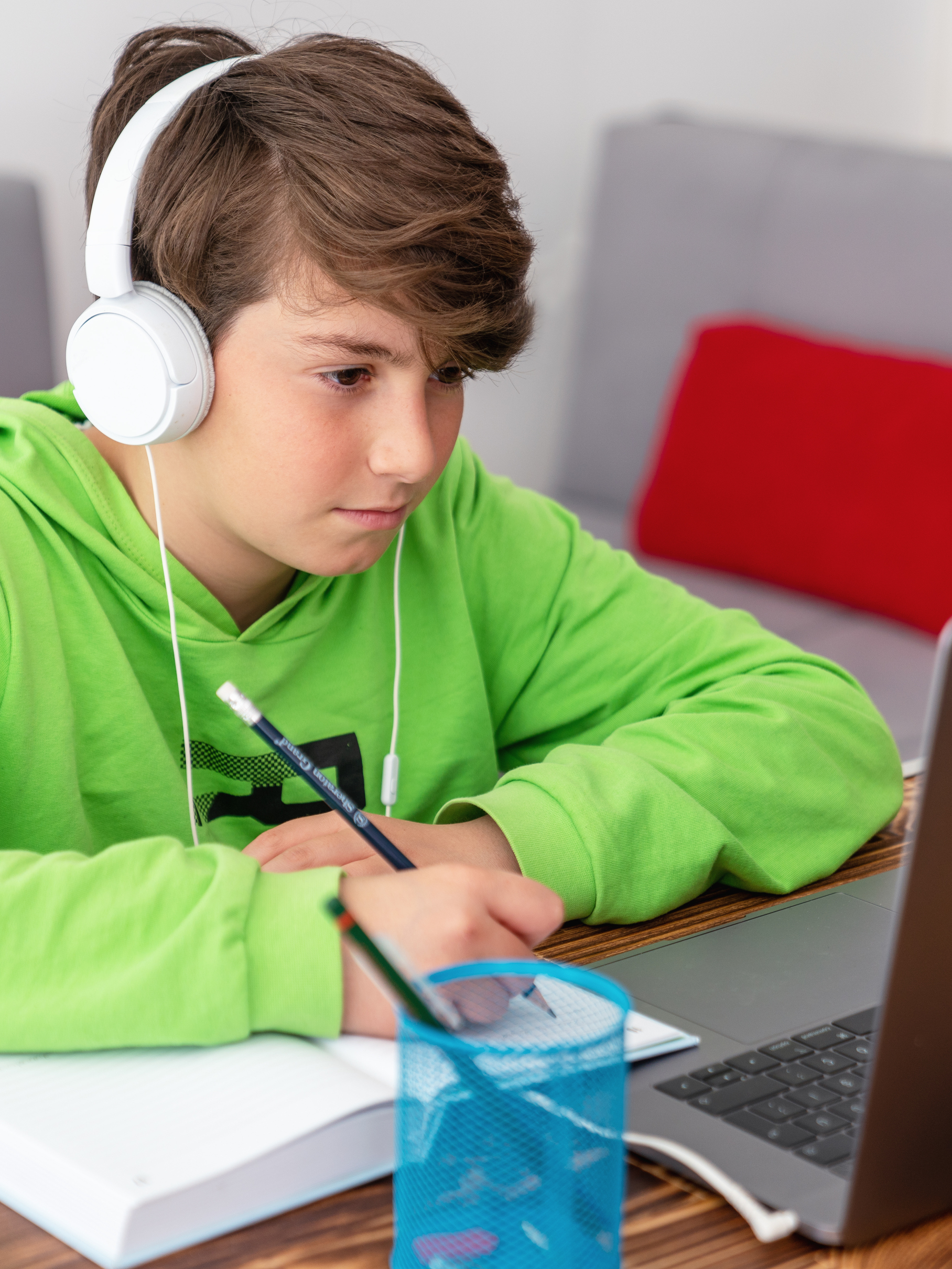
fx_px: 3263
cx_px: 458
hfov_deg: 16.6
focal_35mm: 89
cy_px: 657
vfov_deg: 22.0
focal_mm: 58
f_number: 2.8
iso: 125
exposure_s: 1/160
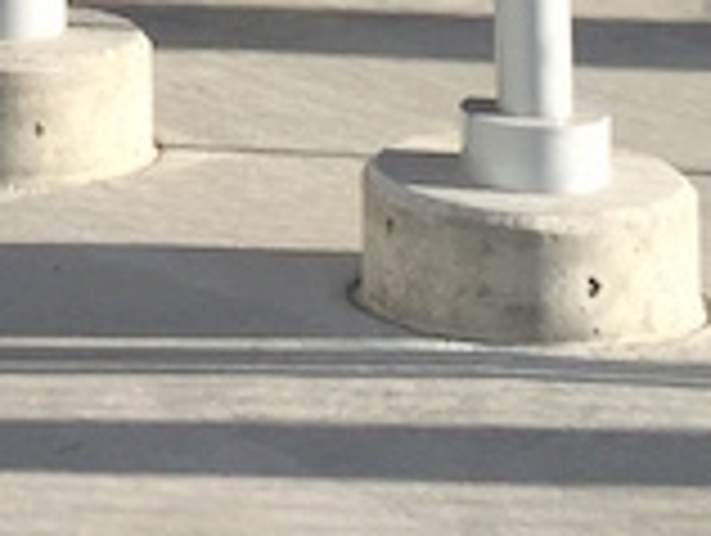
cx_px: -392
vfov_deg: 7.4
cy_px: -959
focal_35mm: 183
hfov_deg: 10.4
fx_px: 3764
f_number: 2.2
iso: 32
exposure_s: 1/775
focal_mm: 4.15
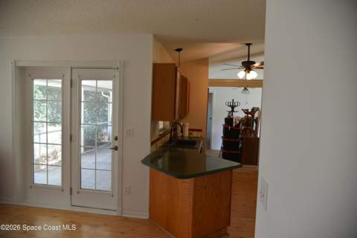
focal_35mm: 24
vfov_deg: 53.1
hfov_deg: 73.7
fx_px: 238
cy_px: 119
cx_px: 178
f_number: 4
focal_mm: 24
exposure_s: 1/60
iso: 640
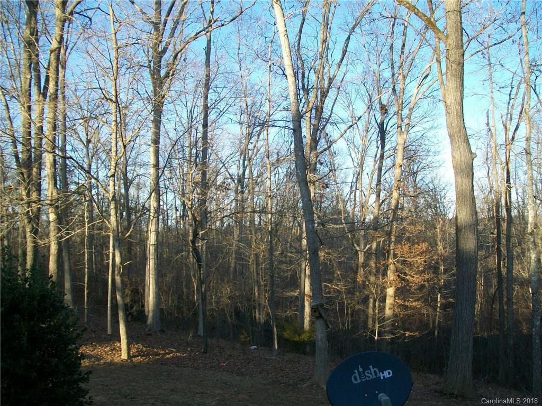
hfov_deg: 51.4
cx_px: 271
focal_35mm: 36
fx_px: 564
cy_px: 203
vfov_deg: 39.7
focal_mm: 6
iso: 64
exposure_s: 1/250
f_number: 2.7
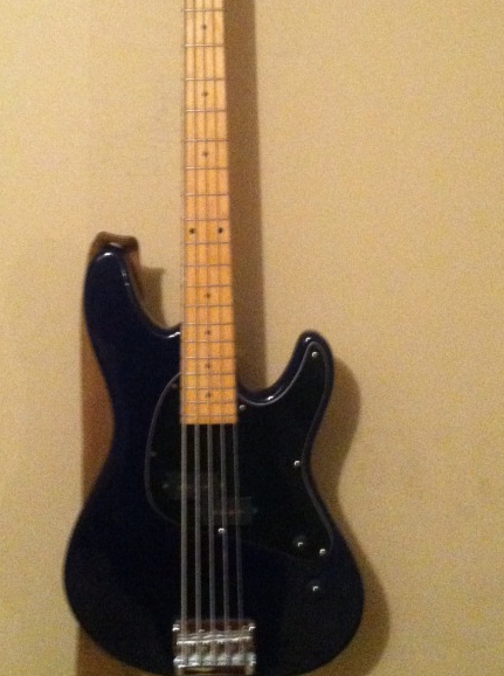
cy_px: 201
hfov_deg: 23.5
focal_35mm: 62
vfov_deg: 30.9
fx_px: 1208
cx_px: 209
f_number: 2.8
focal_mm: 3.9
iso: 800
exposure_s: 1/15
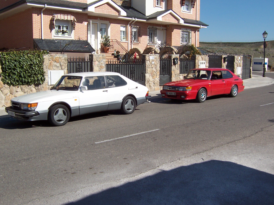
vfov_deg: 39.7
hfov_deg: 51.4
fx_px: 285
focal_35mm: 36
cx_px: 137
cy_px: 102
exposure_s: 1/500
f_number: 5.6
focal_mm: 5.6
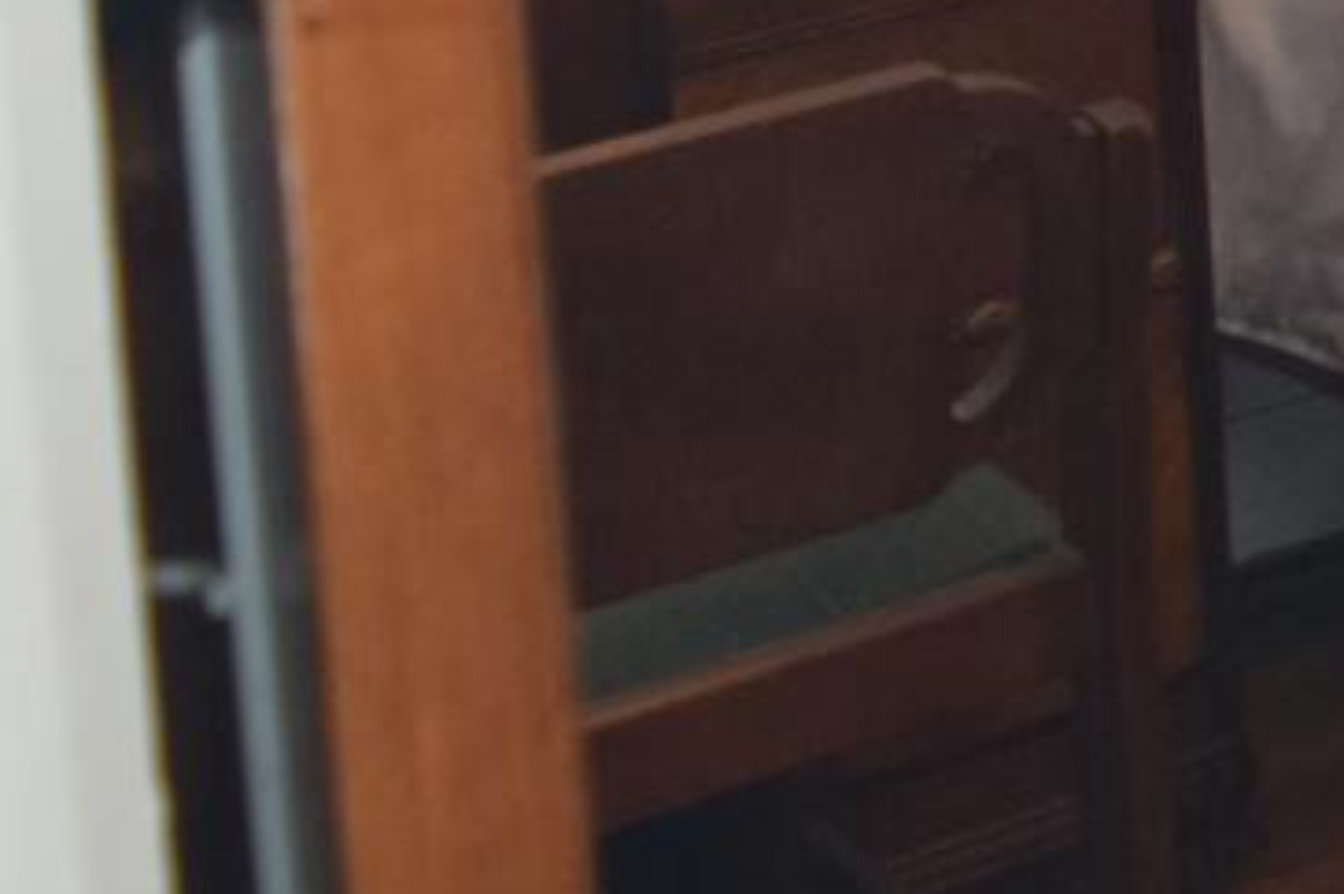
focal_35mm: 152
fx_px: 5669
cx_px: 3220
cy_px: -1062
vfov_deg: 8.4
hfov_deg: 11.3
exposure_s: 1/100
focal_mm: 18
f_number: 5
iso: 800
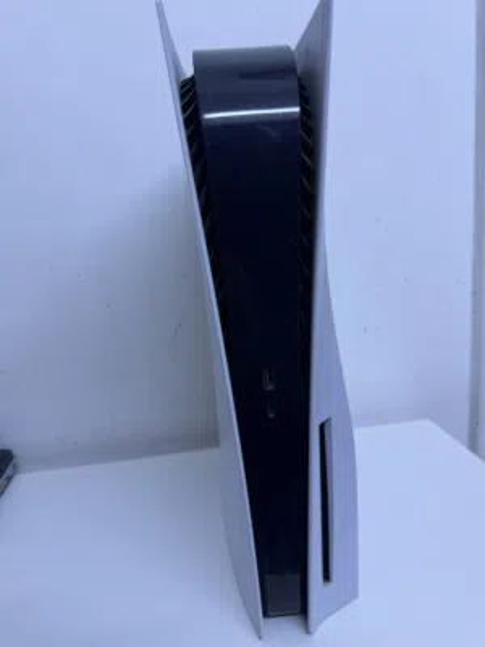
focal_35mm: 24
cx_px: 242
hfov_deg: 56.8
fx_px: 448
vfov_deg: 71.6
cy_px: 324
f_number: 1.78
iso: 80
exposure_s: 1/100
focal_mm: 6.76
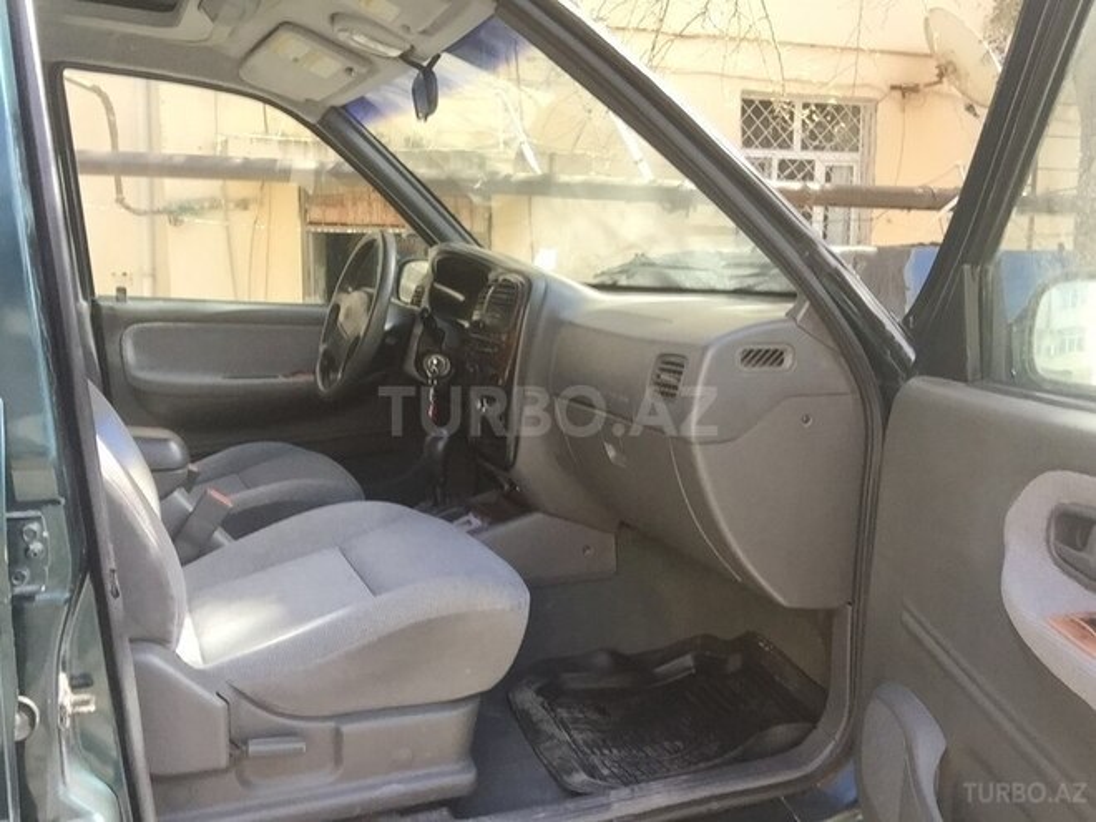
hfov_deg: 58.4
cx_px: 548
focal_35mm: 31
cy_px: 411
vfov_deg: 45.4
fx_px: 982
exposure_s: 1/100
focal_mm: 2.65
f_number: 2.2
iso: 50
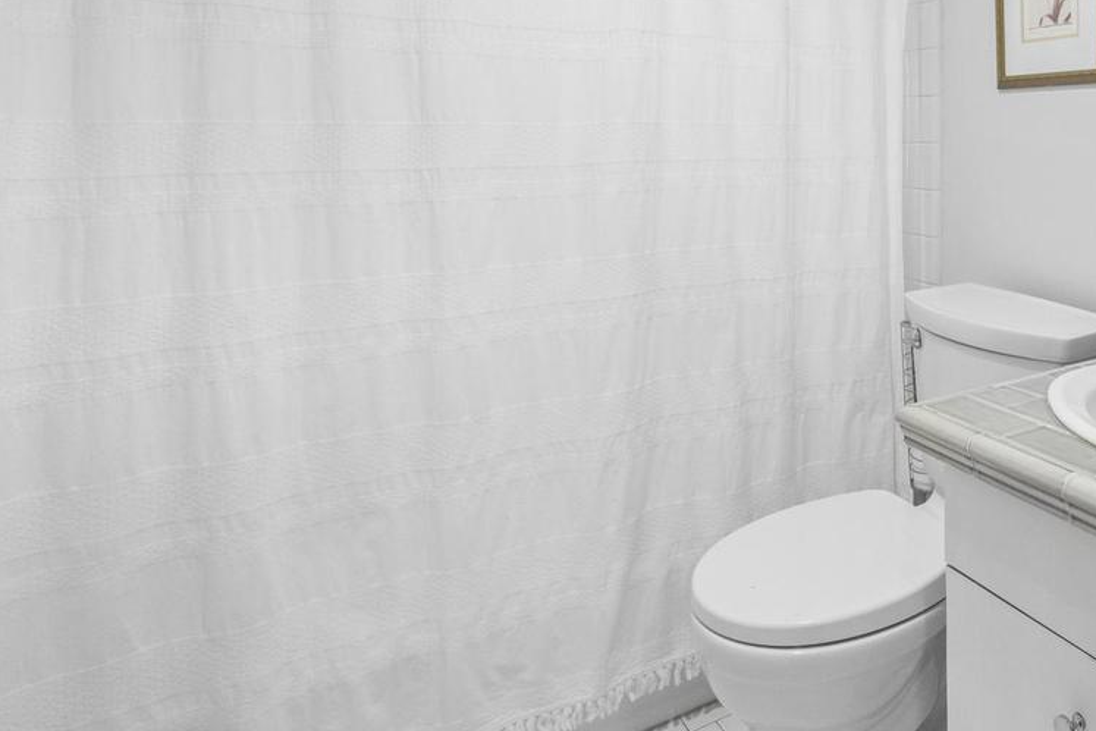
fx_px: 822
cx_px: 961
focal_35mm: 27
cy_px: 132
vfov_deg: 45.2
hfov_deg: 58.8
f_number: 7.1
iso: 640
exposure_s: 1/60
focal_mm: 14
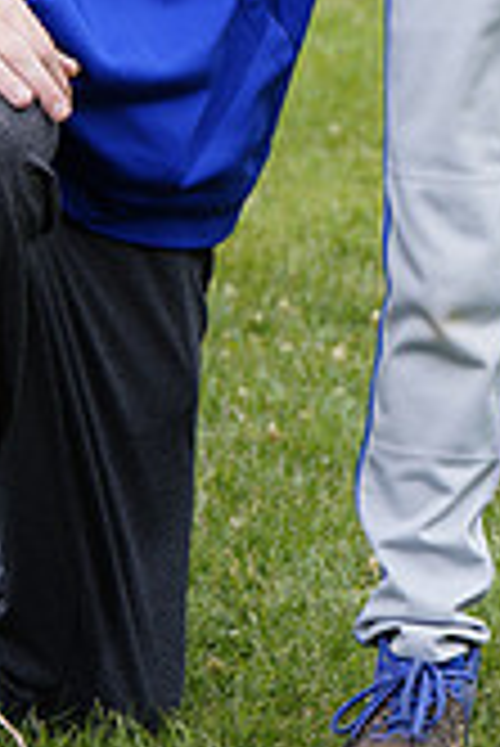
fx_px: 6237
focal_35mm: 300
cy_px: -297
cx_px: 133
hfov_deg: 4.6
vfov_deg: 6.8
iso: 100
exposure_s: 1/250
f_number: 6.3
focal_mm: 86
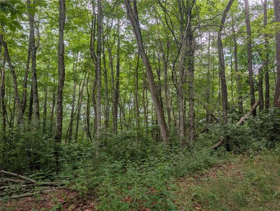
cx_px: 140
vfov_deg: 57.0
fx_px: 195
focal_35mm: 24
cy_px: 106
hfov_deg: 71.5
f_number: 1.68
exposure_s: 1/1484
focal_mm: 6.9
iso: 21
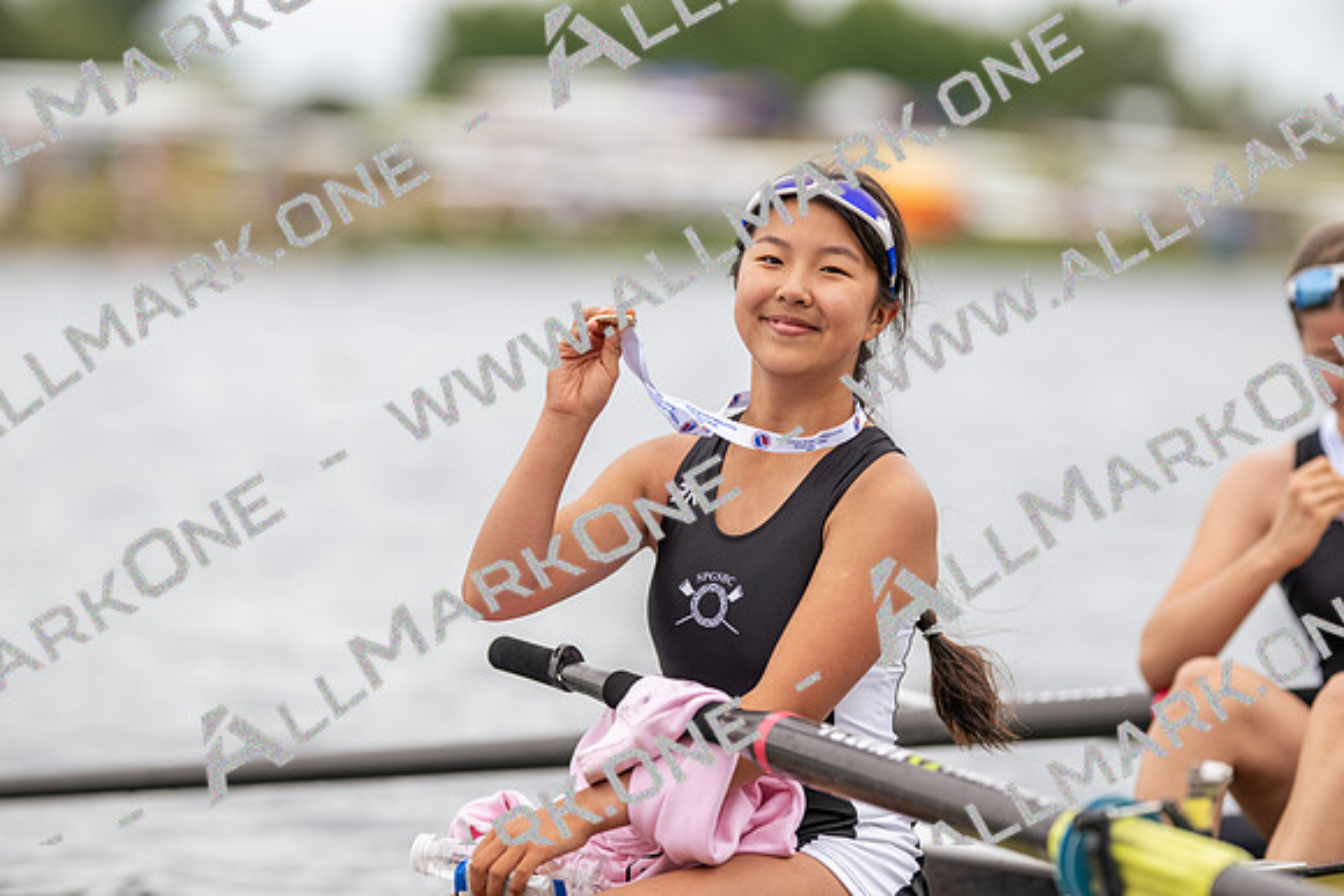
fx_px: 5041
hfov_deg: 15.2
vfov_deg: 10.2
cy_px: 448
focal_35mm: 135
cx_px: 672
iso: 64
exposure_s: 1/2000
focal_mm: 135
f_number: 1.8
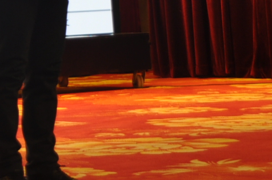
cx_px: -169
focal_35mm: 216
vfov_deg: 6.1
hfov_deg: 9.2
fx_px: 1630
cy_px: -217
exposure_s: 1/30
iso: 200
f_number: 5.6
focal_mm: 32
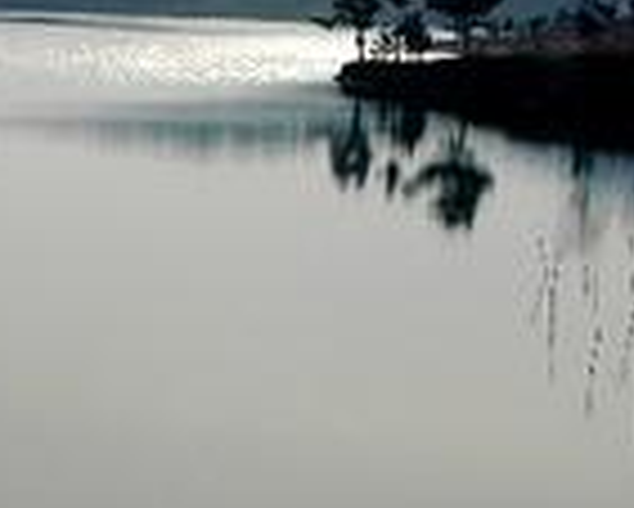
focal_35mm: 179
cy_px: 324
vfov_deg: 8.6
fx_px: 3361
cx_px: 225
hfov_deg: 10.8
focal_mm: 28
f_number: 11
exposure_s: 1/320
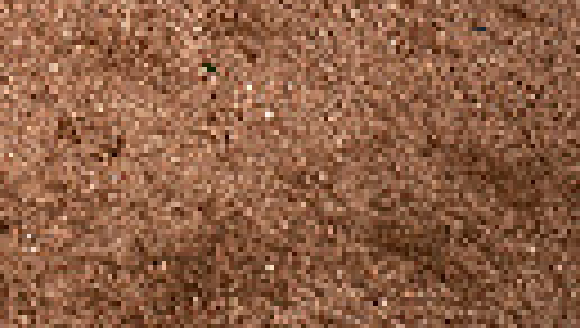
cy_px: -598
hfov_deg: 19.6
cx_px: 9
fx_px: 1633
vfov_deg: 9.5
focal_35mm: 106
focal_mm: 29
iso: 100
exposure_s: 1/640
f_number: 5.6
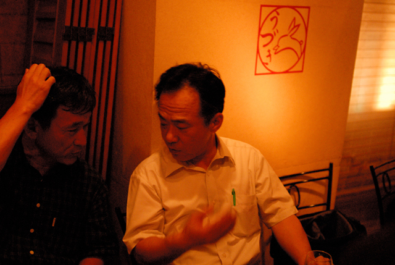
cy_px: 132
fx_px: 462
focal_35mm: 42
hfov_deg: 46.3
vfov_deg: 32.0
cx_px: 198
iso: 1600
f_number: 1.4
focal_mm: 28
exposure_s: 1/45
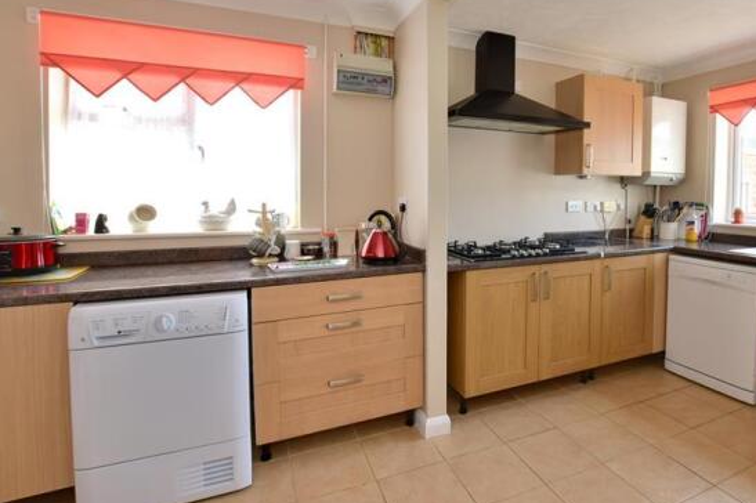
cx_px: 442
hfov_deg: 89.2
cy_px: 216
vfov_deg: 67.0
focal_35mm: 18
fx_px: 378
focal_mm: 10
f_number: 11
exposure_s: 1/13
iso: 200
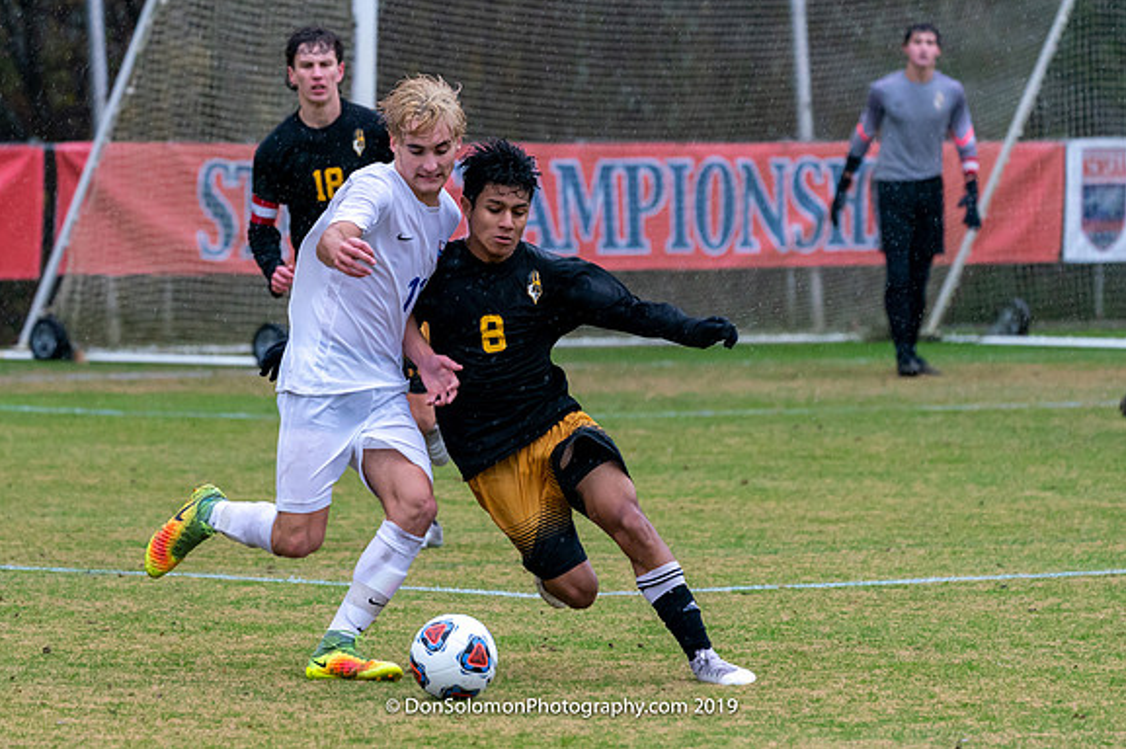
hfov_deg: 6.1
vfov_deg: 4.0
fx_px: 10628
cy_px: 460
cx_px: 489
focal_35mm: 340
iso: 3200
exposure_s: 1/1000
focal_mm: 244
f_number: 5.6
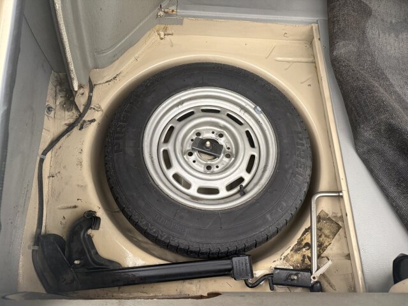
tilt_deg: -68.5
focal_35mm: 24
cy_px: 153
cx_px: 204
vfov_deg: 56.8
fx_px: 283
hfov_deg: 71.6
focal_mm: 6.76
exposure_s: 1/60
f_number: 1.78
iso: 400
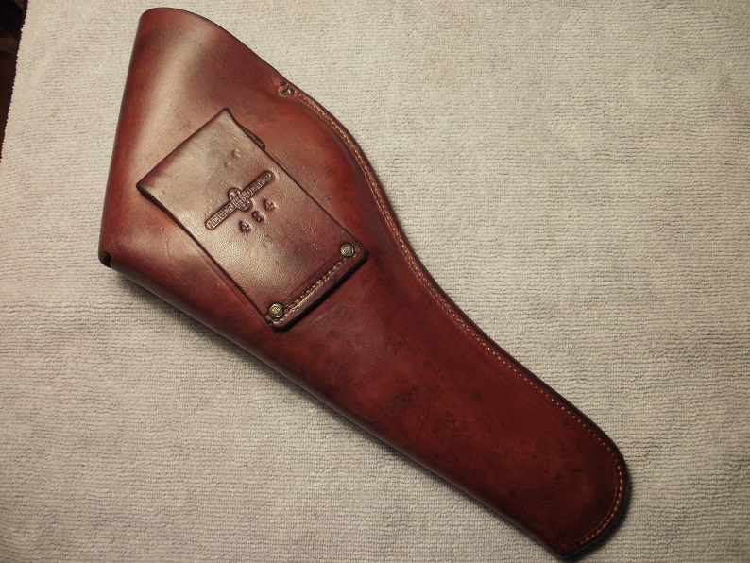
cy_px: 282
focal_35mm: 36
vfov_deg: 39.7
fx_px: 780
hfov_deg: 51.3
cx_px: 375
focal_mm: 6.3
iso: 125
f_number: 3.5
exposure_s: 1/10
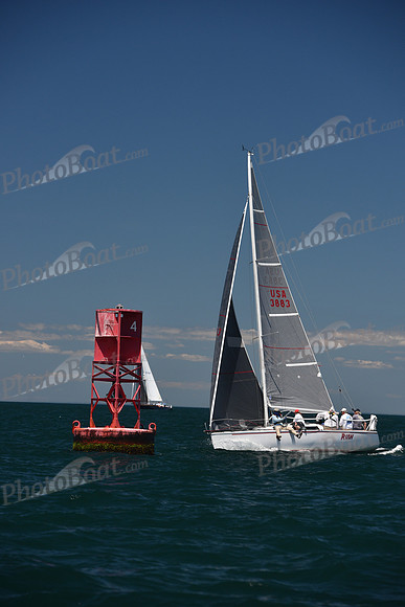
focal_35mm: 150
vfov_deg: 13.7
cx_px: 202
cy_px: 304
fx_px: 2530
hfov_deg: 9.2
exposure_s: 1/800
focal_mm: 150
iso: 250
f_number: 6.3
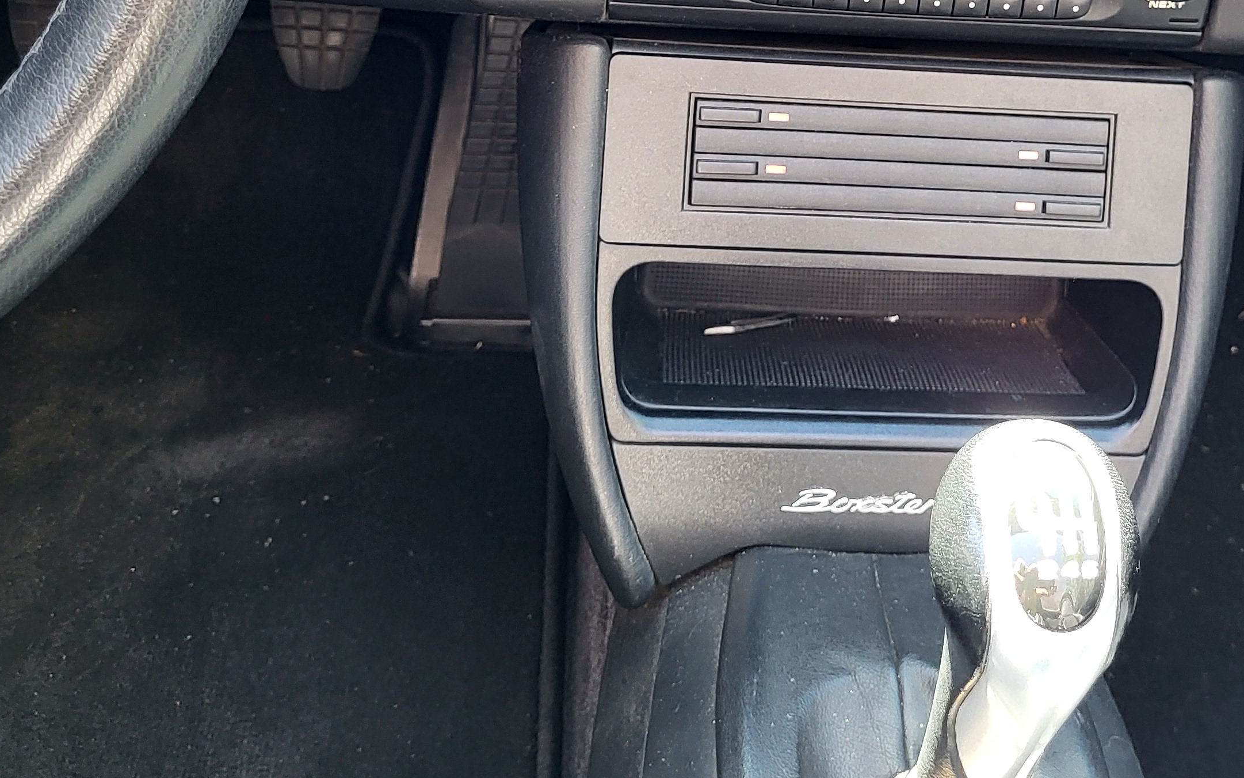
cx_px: 880
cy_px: -21
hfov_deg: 38.9
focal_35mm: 51
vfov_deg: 24.1
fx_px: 1729
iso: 200
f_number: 1.8
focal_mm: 5.4
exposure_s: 1/120
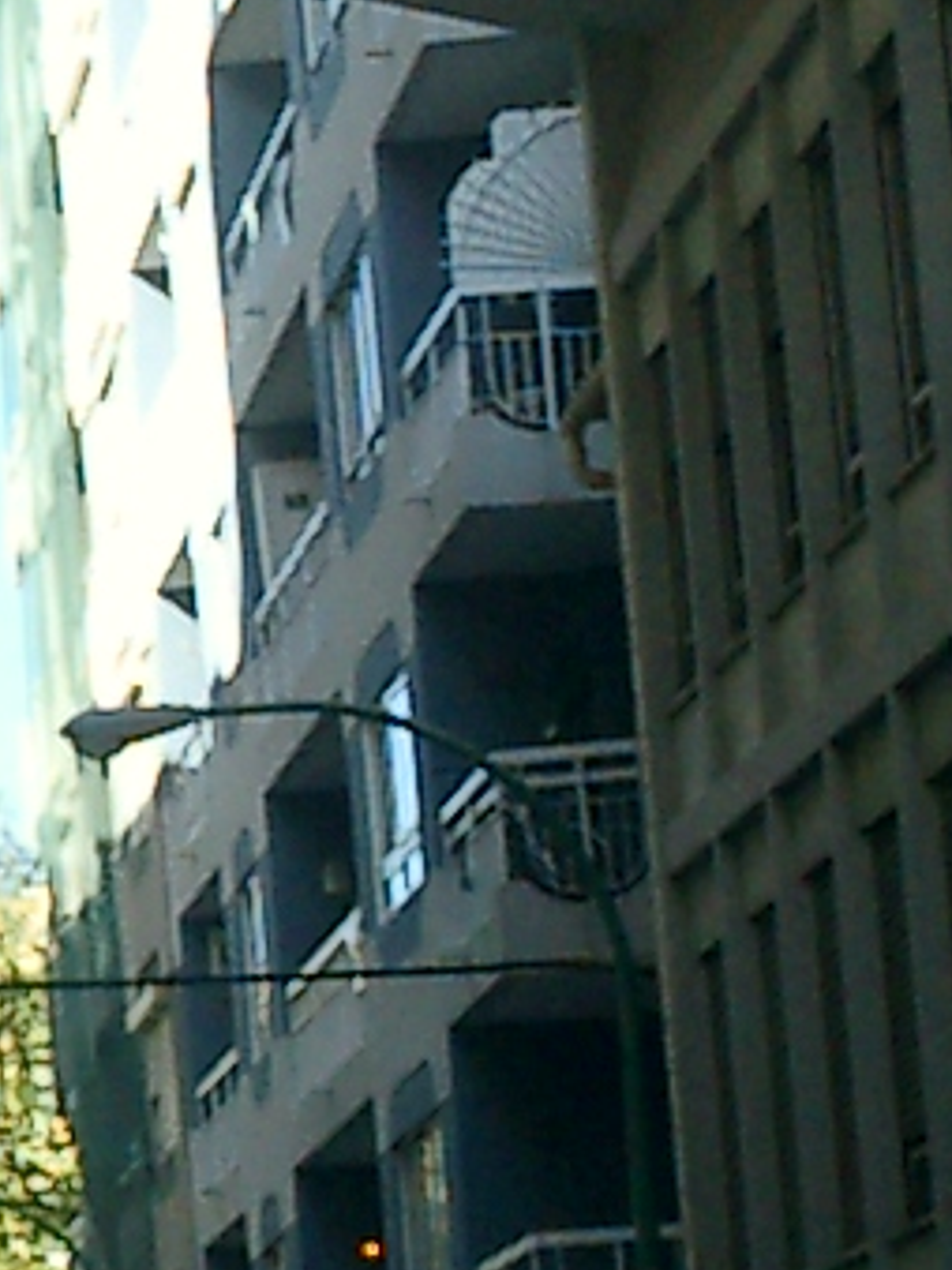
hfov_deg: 7.6
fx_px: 6238
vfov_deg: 11.5
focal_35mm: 170
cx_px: -1953
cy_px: 1161
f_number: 3.2
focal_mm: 7.5
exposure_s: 1/400
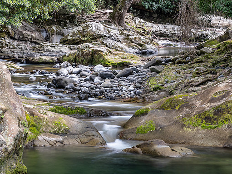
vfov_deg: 11.3
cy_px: 87
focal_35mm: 131
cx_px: 118
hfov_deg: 15.1
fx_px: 878
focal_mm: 80
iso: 200
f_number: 6.3
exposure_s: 2
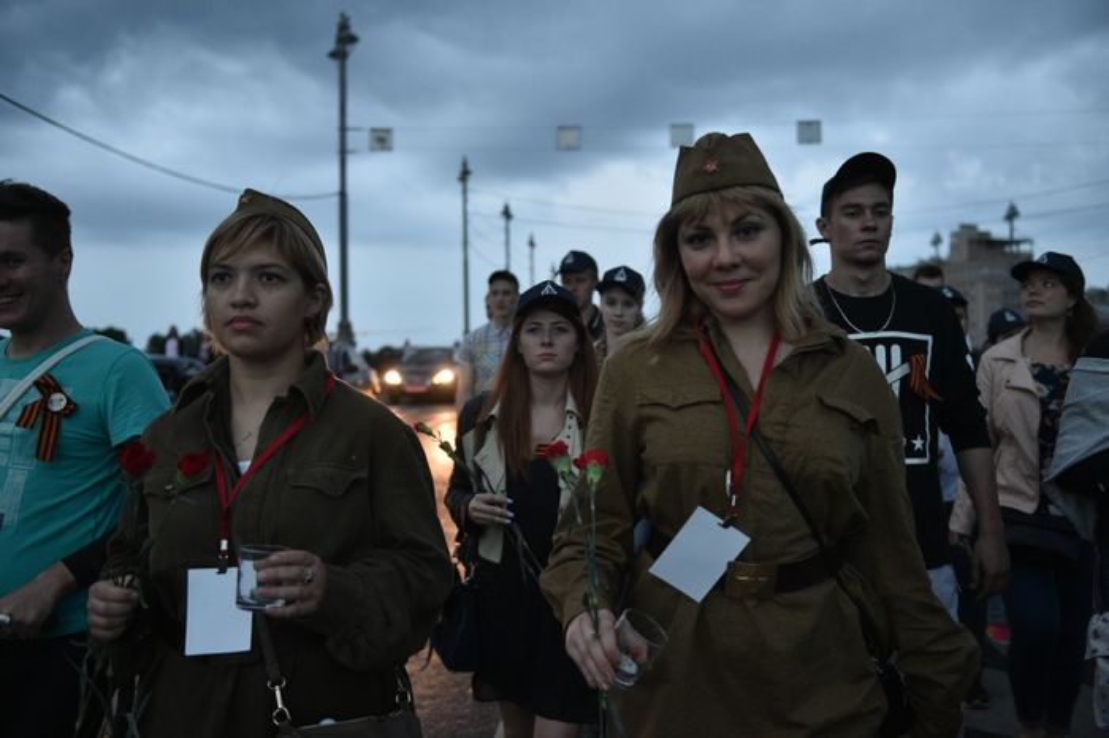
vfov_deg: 37.8
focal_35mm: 35
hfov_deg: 54.5
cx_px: 554
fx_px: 1078
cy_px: 369
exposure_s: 1/250
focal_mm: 35
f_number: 2.8
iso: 4000
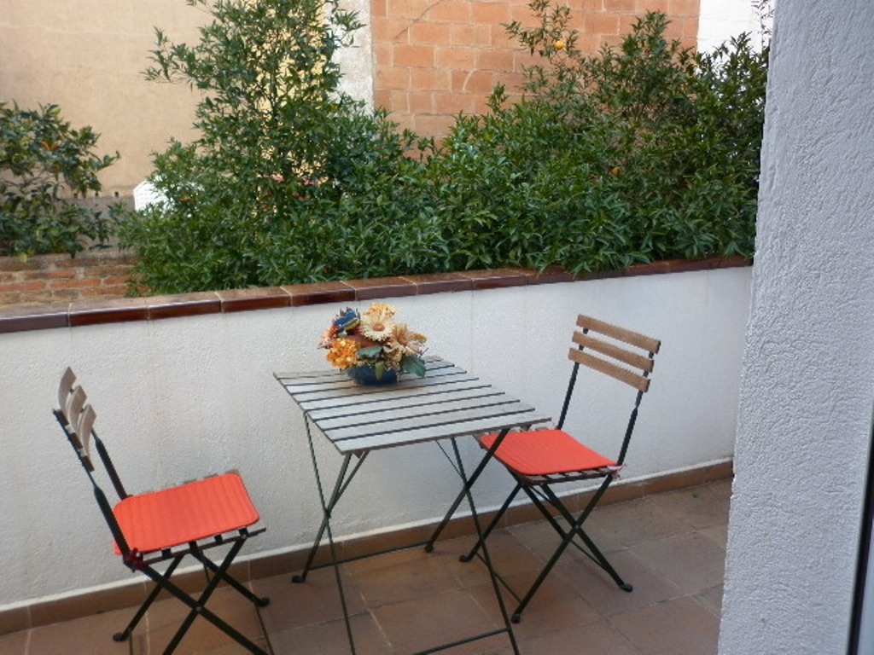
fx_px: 707
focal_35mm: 28
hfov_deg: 63.4
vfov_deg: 49.7
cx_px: 437
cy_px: 328
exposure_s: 1/50
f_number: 2.8
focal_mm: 5
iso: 80
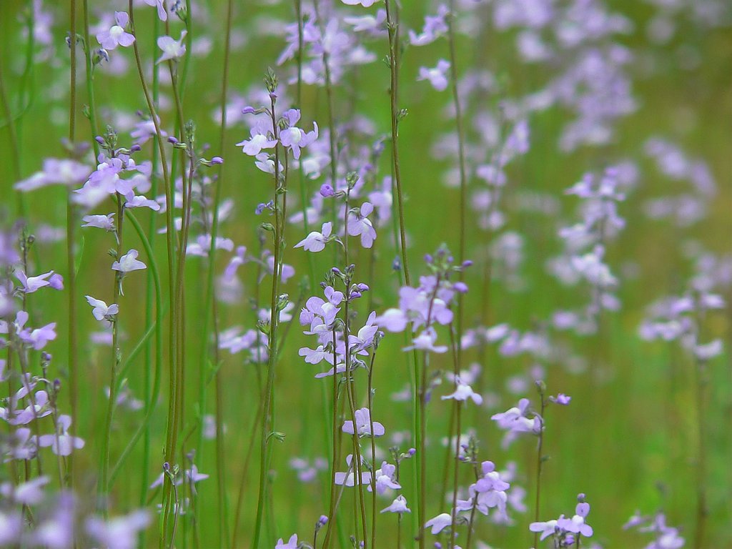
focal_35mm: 420
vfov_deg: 3.5
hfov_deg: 4.7
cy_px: 274
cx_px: 366
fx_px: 8881
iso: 80
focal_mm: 55.2
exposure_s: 1/160
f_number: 4
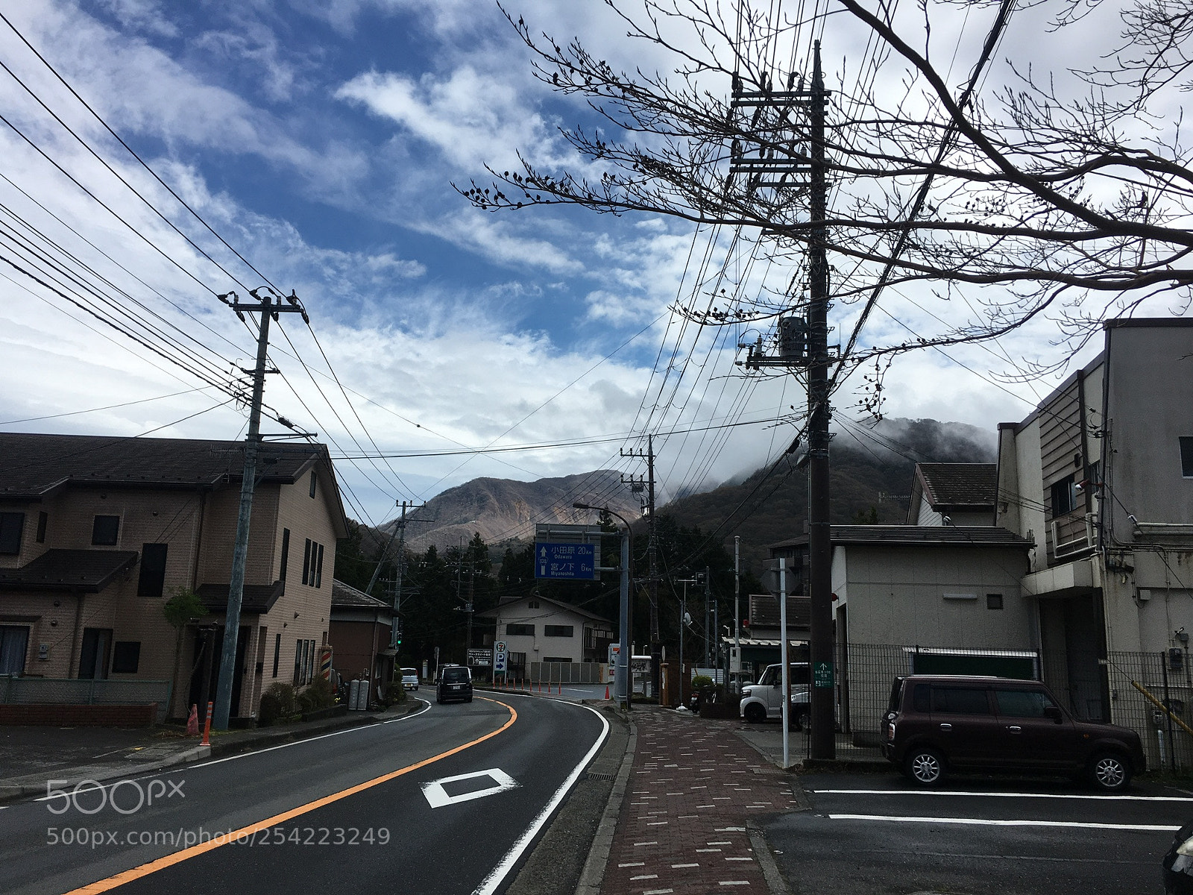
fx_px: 999
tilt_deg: +12.3
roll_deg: -2.0
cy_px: 448
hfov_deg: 61.7
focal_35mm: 29
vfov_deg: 48.2
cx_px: 596
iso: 25
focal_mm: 4.15
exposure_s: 1/2262
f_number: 2.2
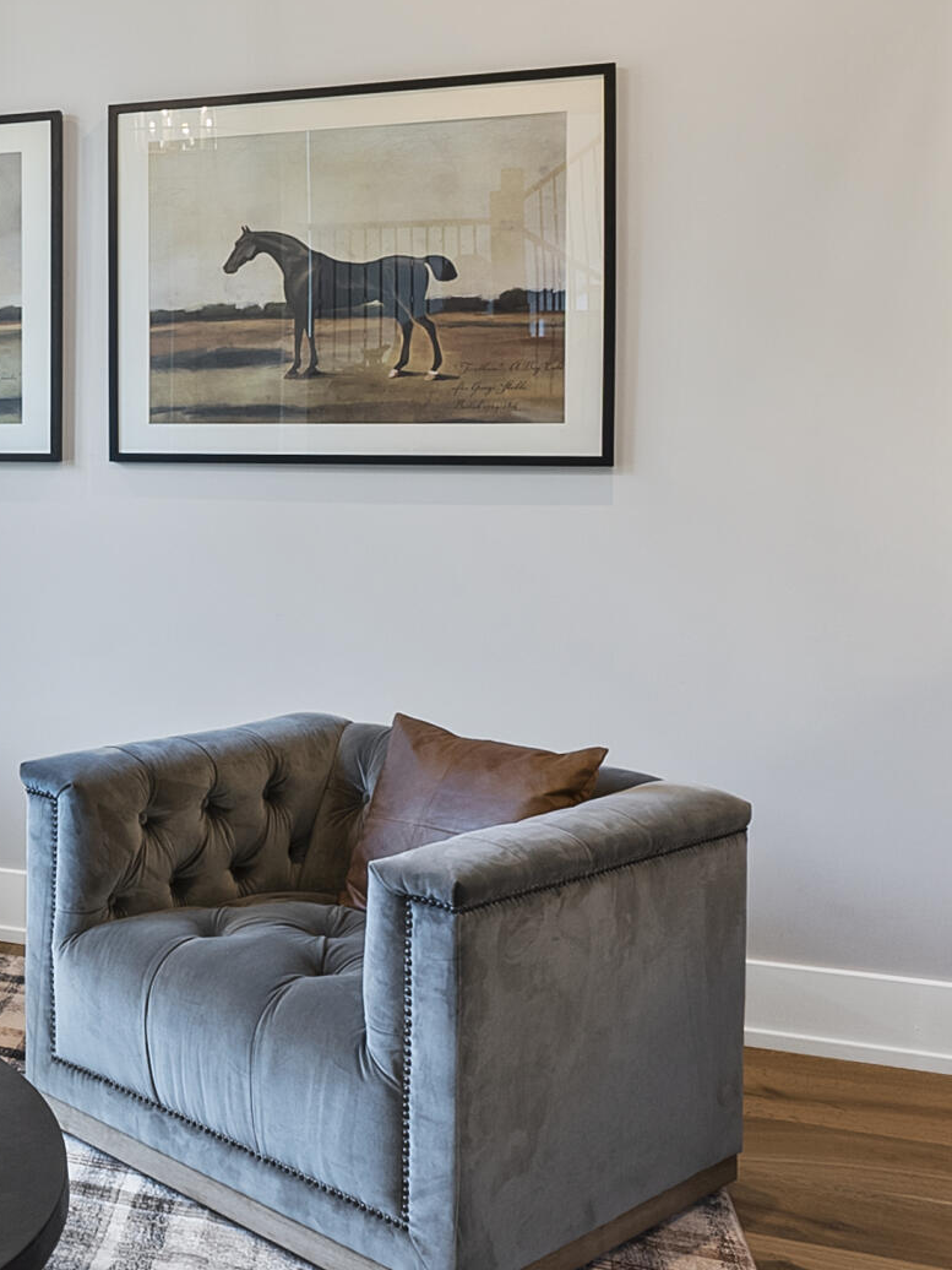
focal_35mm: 39
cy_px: 438
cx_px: -249
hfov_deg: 30.2
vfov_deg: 47.2
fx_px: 1430
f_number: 7.1
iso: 400
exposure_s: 1/6
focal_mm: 14
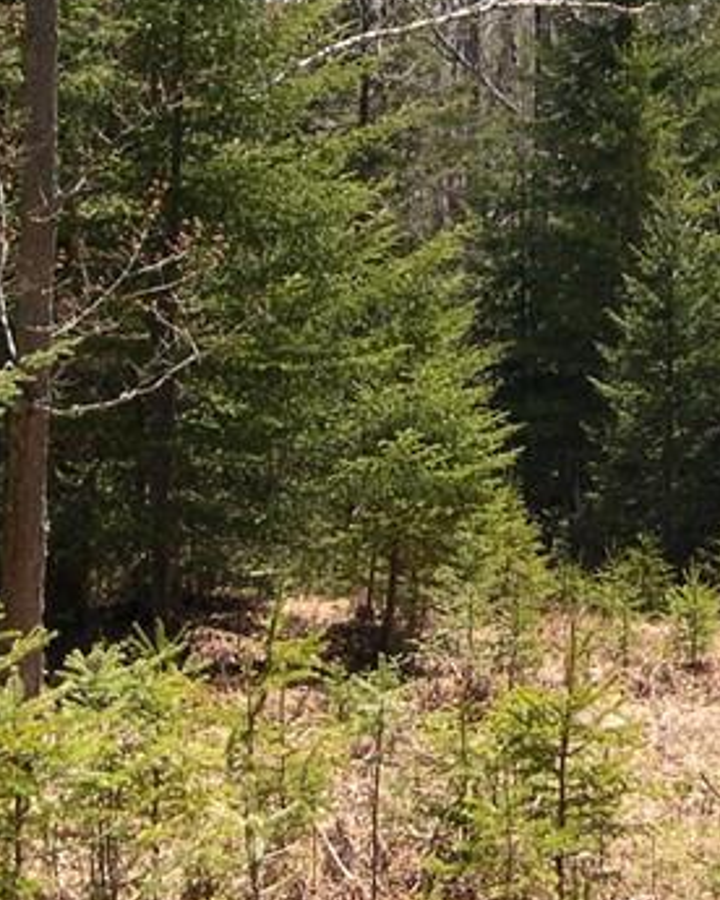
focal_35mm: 110
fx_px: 2930
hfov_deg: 13.9
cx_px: 642
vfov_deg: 17.4
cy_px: 337
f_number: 2.8
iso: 100
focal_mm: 8
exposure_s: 1/551
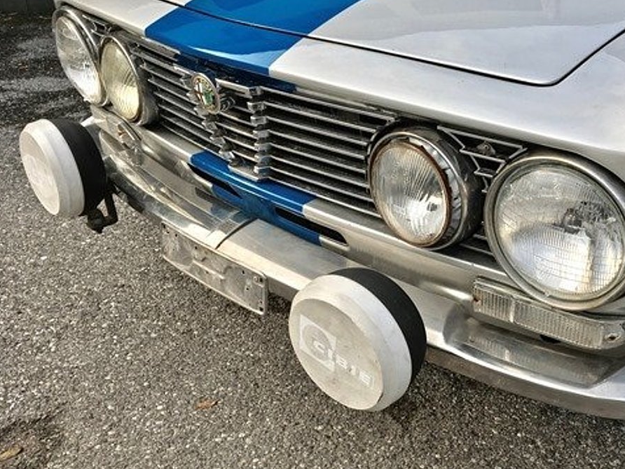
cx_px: 413
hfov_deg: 47.1
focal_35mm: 39
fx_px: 704
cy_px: 241
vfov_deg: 36.8
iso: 25
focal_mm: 4.15
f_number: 2.2
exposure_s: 1/615
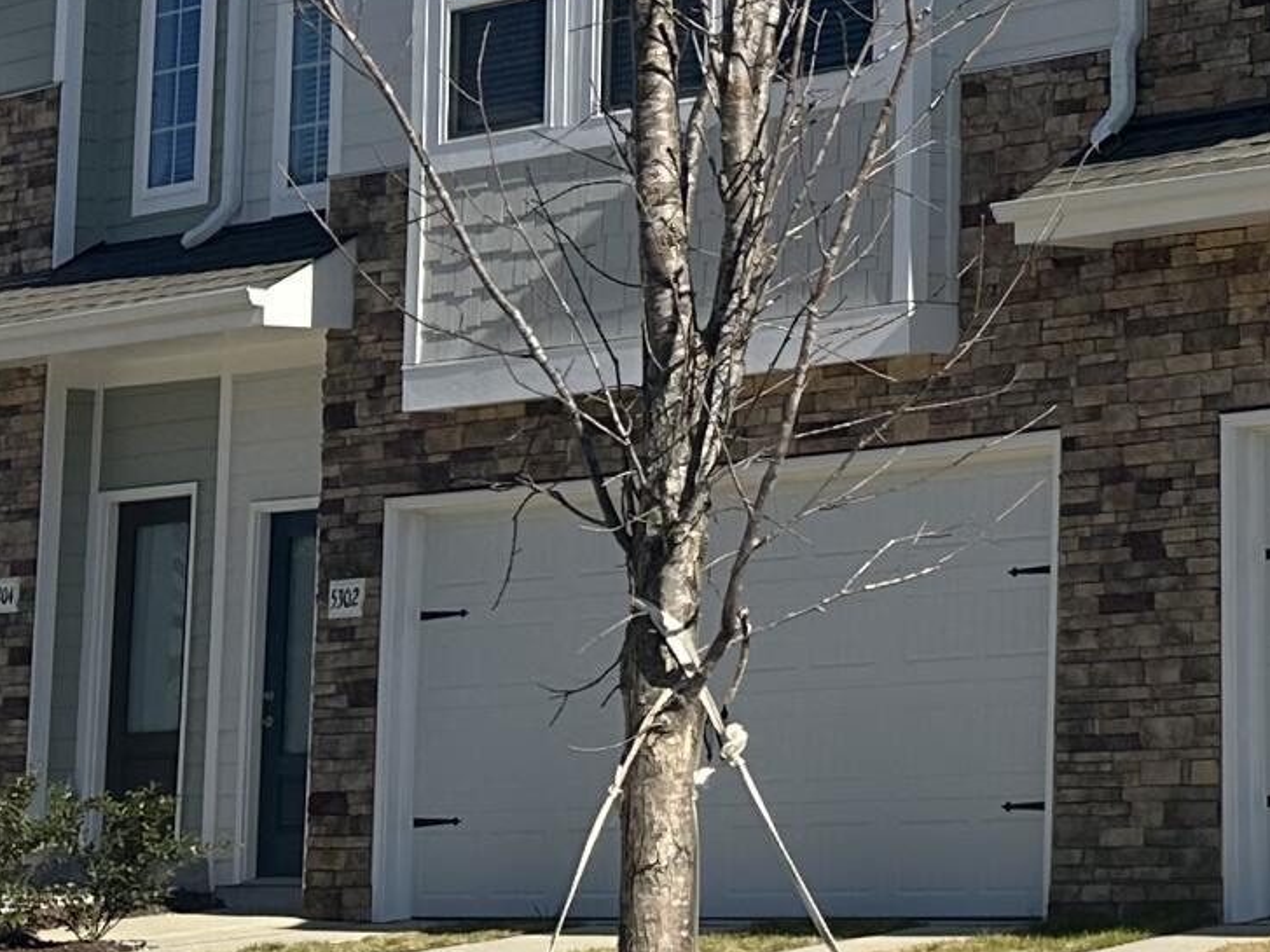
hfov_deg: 18.2
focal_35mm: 99
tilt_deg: +11.6
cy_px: -98
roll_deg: +1.2
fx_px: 3632
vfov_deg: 14.6
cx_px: 1749
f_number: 1.78
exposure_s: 1/6211
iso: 80
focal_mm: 6.86
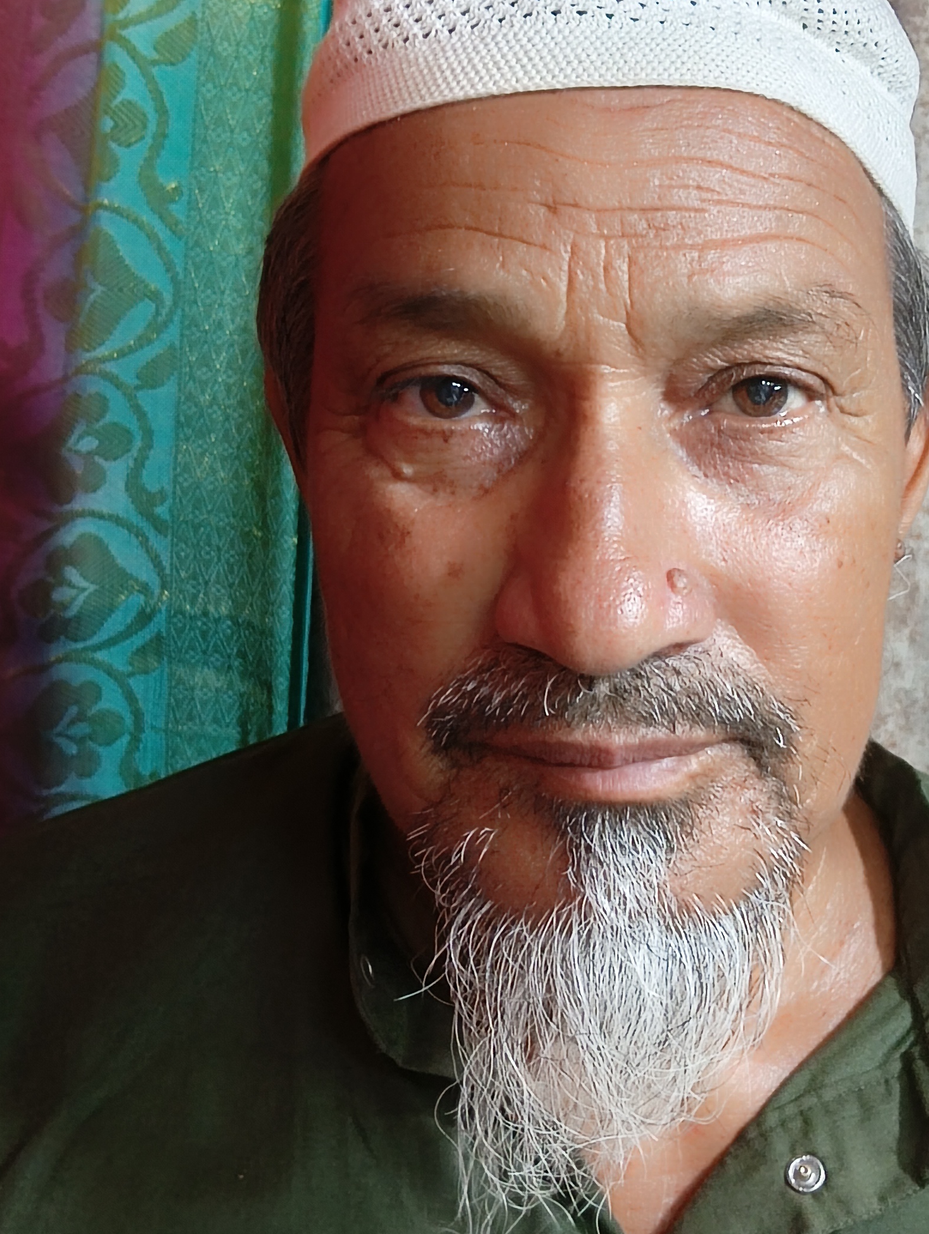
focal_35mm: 51
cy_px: 571
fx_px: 1820
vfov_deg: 37.4
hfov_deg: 28.4
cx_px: 654
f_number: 1.8
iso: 1250
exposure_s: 1/16.7
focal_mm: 4.05
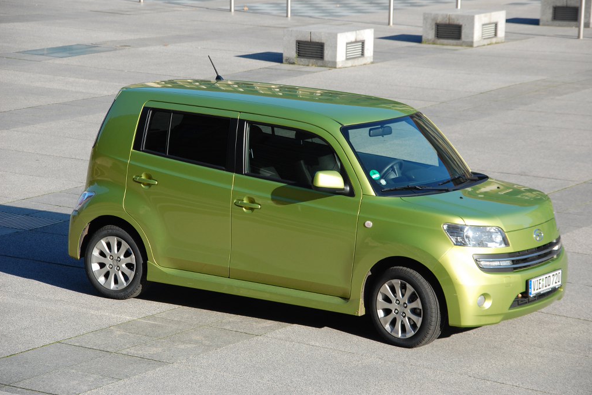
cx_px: 295
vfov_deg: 10.1
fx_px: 2236
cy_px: 198
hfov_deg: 15.1
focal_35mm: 136
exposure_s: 1/500
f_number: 5.6
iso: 200
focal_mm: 90
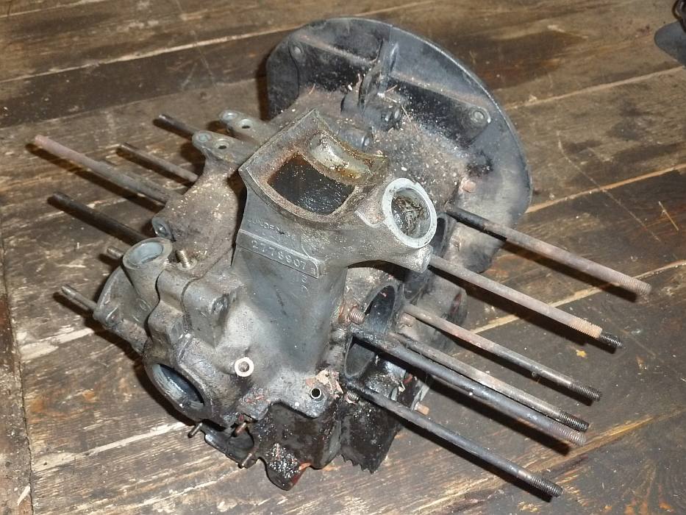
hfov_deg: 52.6
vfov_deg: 40.7
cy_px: 258
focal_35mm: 35
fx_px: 694
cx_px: 343
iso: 250
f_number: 3.5
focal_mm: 5.7
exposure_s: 1/8
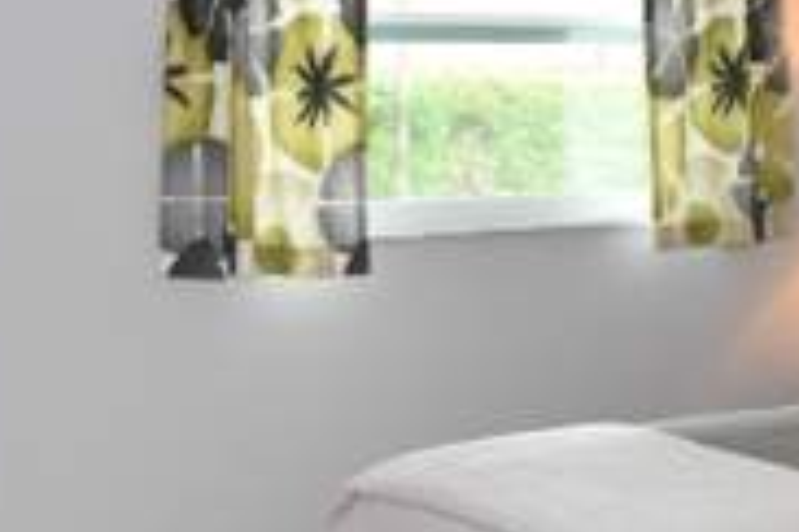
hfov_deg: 28.4
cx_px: 493
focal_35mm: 71
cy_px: 406
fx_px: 1576
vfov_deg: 19.0
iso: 800
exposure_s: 1/100
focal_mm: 18
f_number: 5
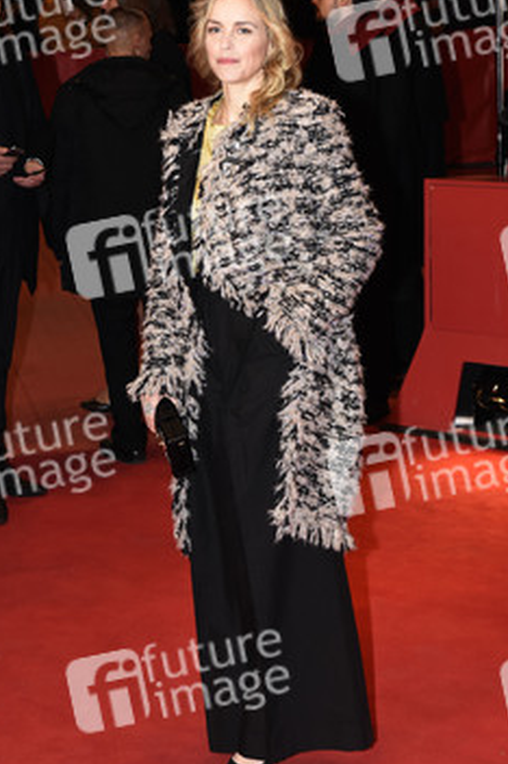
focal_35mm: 75
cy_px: 356
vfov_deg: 27.0
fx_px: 1591
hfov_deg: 18.1
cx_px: 241
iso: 800
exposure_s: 1/250
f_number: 6.3
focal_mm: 44
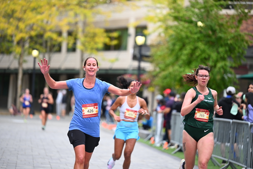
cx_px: 126
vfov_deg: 8.9
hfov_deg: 13.2
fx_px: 1090
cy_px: 84
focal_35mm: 155
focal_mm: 155
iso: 640
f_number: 2.8
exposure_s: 1/1600
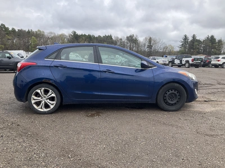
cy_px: 84
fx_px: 188
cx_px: 112
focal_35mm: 29
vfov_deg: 48.2
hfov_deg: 61.7
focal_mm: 3
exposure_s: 1/1342
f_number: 1.8
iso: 25
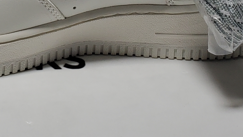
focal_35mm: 106
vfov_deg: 10.5
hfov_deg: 20.0
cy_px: -133
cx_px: 59
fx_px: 683
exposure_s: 1/282
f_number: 2.4
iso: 50
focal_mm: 4.3
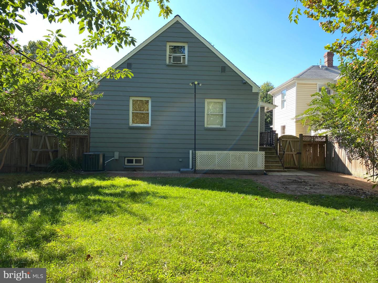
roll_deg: -1.3
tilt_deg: +2.1
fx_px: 284
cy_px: 142
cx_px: 189
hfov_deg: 67.3
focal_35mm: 26
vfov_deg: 53.1
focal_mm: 4.25
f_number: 1.8
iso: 32
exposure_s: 1/263
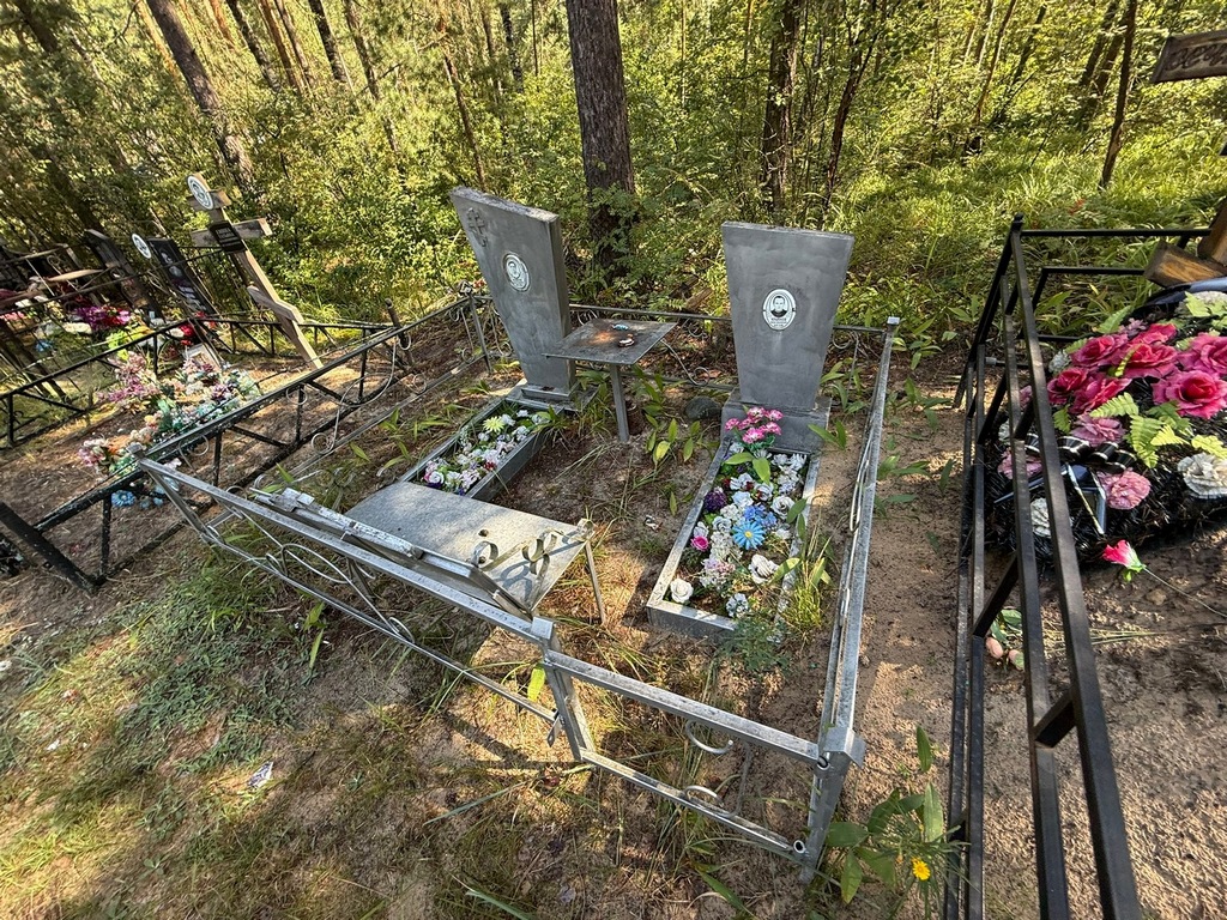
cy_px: 460
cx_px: 614
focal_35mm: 14
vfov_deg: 85.7
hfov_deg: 102.1
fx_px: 496
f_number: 2.2
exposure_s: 1/99
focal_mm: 2.22
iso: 64
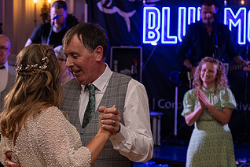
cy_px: 111
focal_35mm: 102
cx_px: 83
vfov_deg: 13.4
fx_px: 708
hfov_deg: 20.0
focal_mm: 56
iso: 500
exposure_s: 1/160
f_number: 3.5
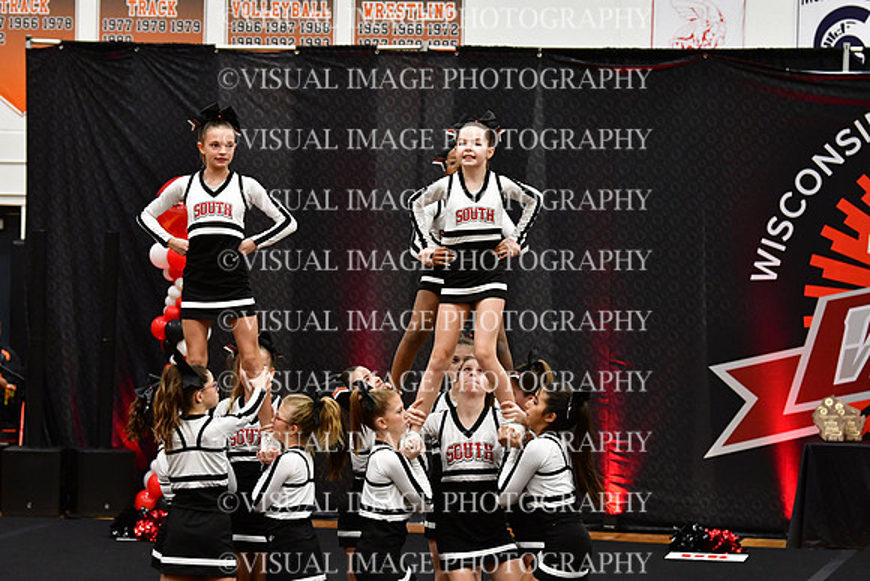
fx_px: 3626
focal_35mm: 150
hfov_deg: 13.7
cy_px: 290
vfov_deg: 9.2
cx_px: 435
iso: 4000
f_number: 4
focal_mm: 100
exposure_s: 1/400
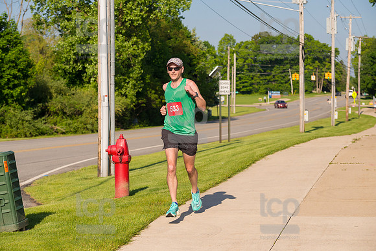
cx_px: 188
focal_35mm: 100
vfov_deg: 13.7
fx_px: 1045
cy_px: 126
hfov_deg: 20.4
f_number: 5.6
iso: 400
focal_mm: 100
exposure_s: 1/2000
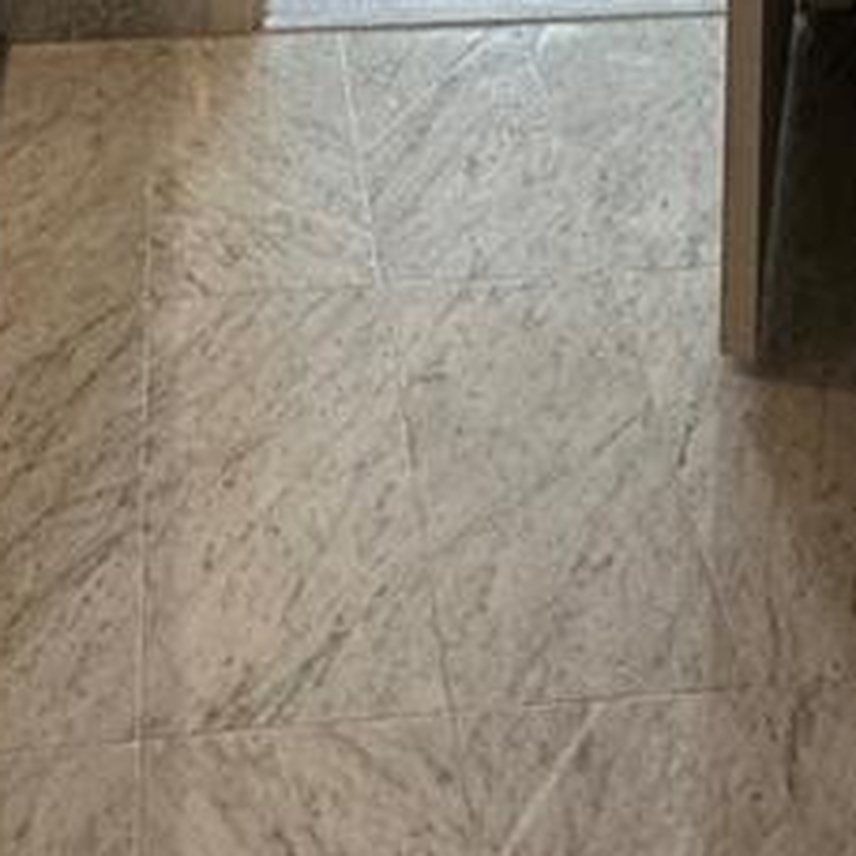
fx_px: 1819
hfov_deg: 26.5
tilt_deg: -2.0
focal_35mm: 65
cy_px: -965
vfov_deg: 17.1
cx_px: 379
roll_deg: -0.8
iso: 160
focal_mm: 2.22
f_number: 2.2
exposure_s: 1/120
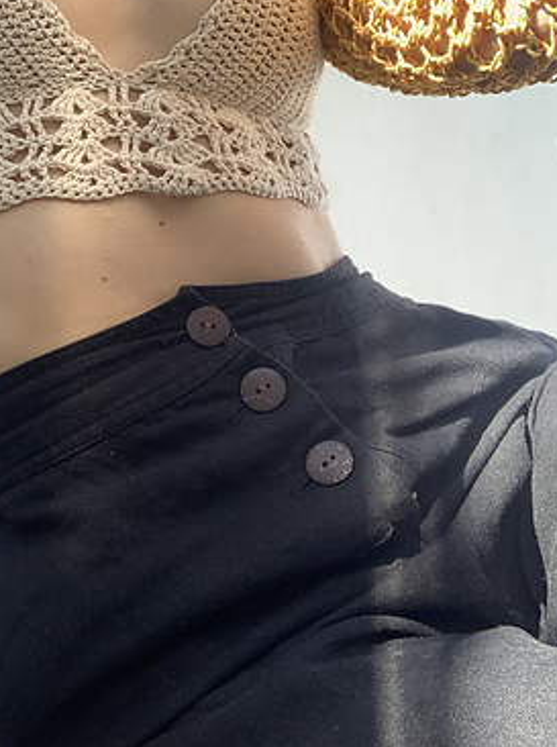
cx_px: 108
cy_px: 231
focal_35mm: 56
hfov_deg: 25.5
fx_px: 1206
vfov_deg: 34.0
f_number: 2.2
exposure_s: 1/191
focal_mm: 2.87
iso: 16
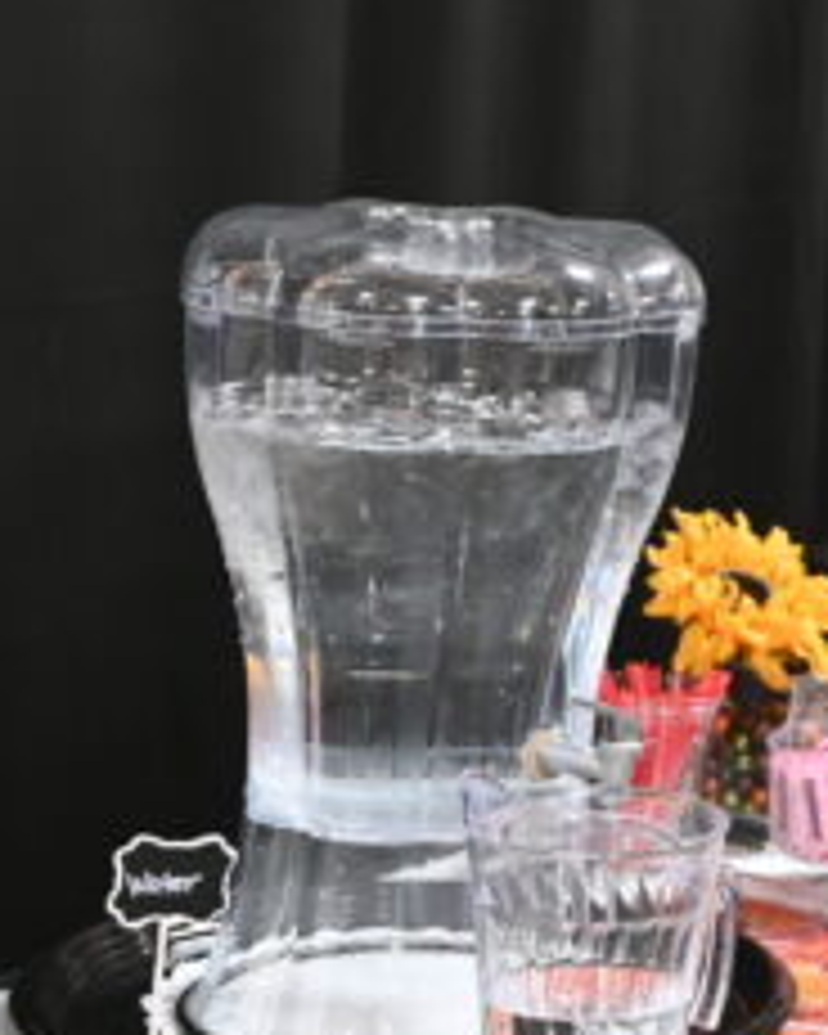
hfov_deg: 11.3
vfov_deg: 15.3
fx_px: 3829
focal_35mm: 125
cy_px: 223
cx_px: 1616
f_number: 4
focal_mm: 30
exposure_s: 1/60
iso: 3200
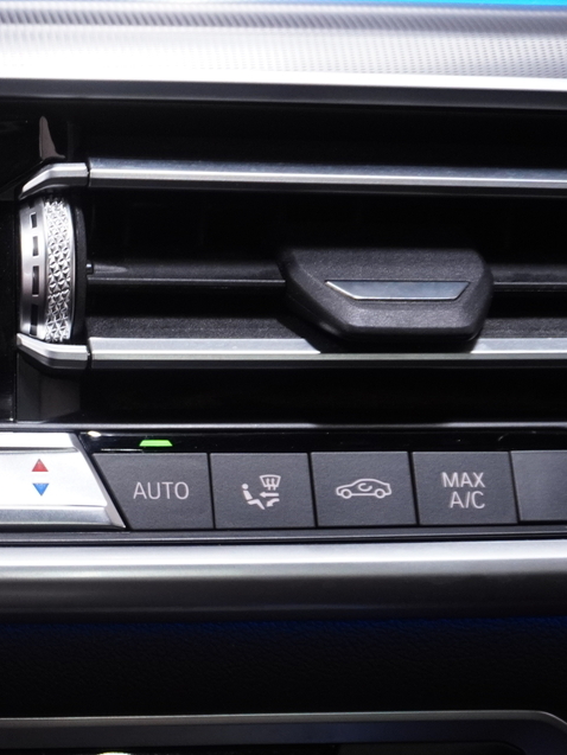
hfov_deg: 16.0
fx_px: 1921
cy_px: 548
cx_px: -151
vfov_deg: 22.1
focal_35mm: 88
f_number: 4.5
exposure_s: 1/25
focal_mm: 24
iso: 1000
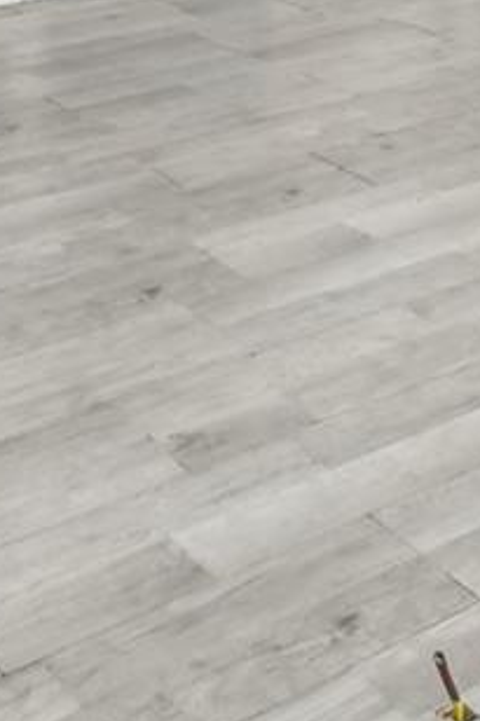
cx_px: 267
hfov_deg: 17.5
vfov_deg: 20.7
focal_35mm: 78
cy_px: -454
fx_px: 1562
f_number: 7.1
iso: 100
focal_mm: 10
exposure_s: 1/160
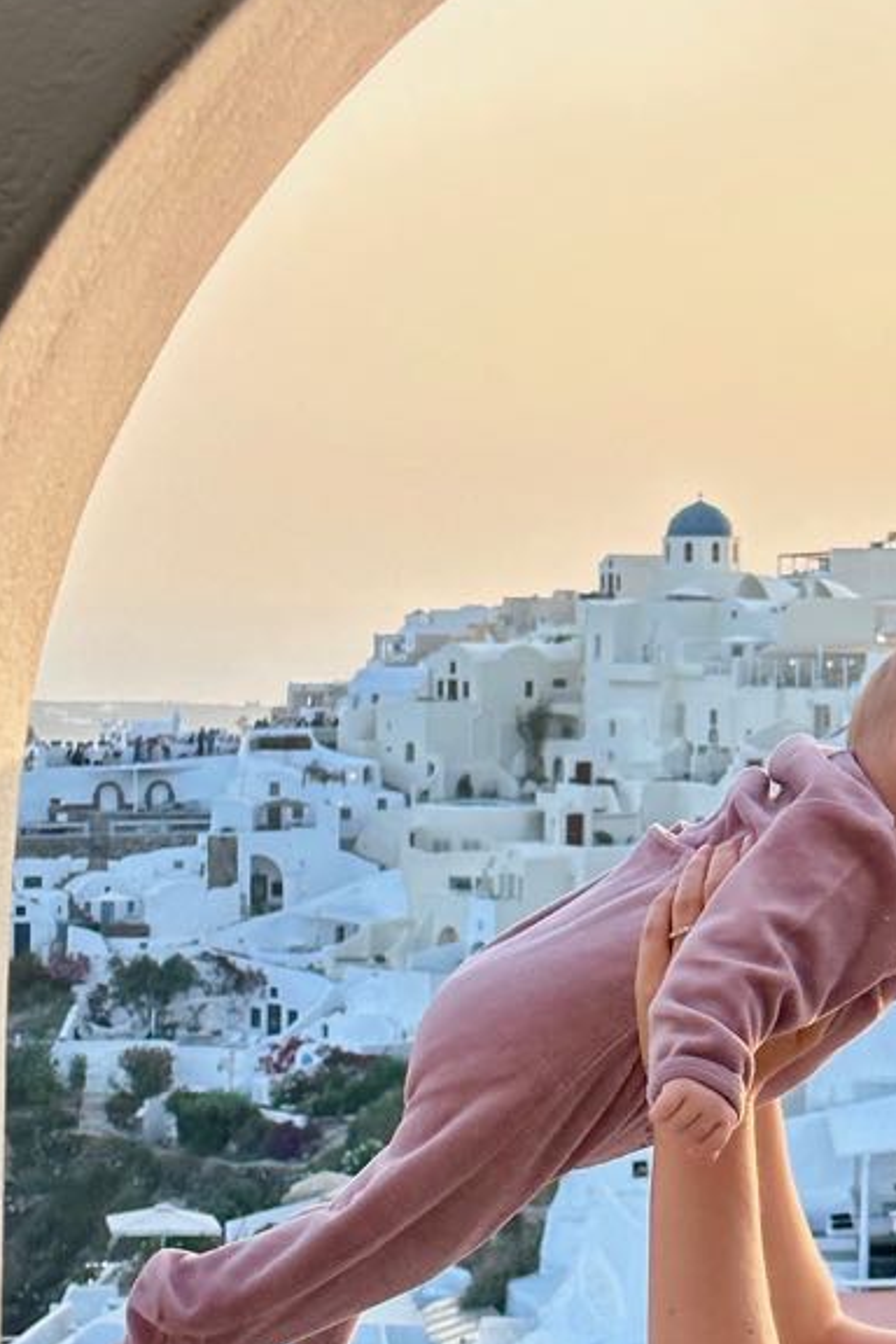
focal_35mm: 111
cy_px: 681
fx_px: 4144
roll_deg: -0.8
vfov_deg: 18.4
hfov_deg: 12.1
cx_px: 1057
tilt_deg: -0.8
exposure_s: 1/1041
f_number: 1.78
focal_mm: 6.86
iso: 64
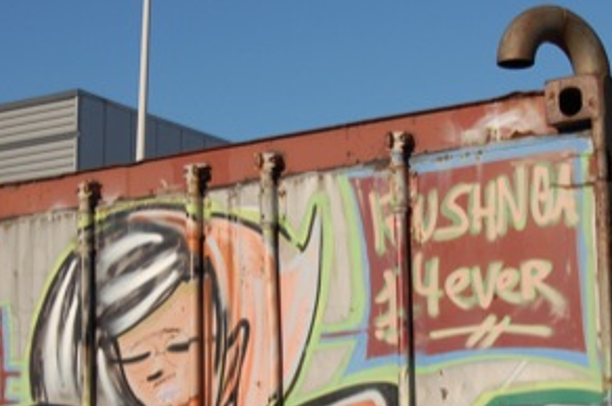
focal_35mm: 79
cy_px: 290
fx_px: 1341
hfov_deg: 25.7
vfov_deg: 17.2
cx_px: 346
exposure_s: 1/320
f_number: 9
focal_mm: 24
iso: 200
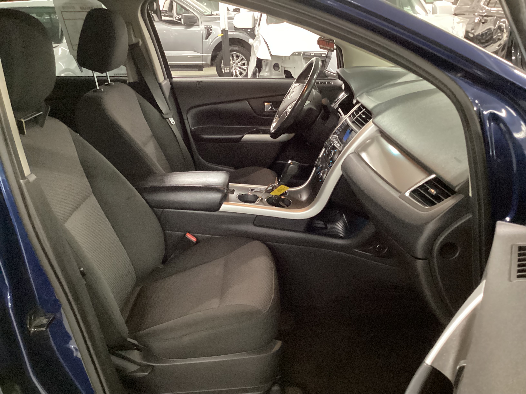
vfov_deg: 45.4
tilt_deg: -23.6
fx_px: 471
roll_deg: +2.2
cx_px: 263
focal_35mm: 31
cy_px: 197
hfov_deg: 58.4
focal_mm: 3.3
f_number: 2.4
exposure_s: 1/24
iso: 800
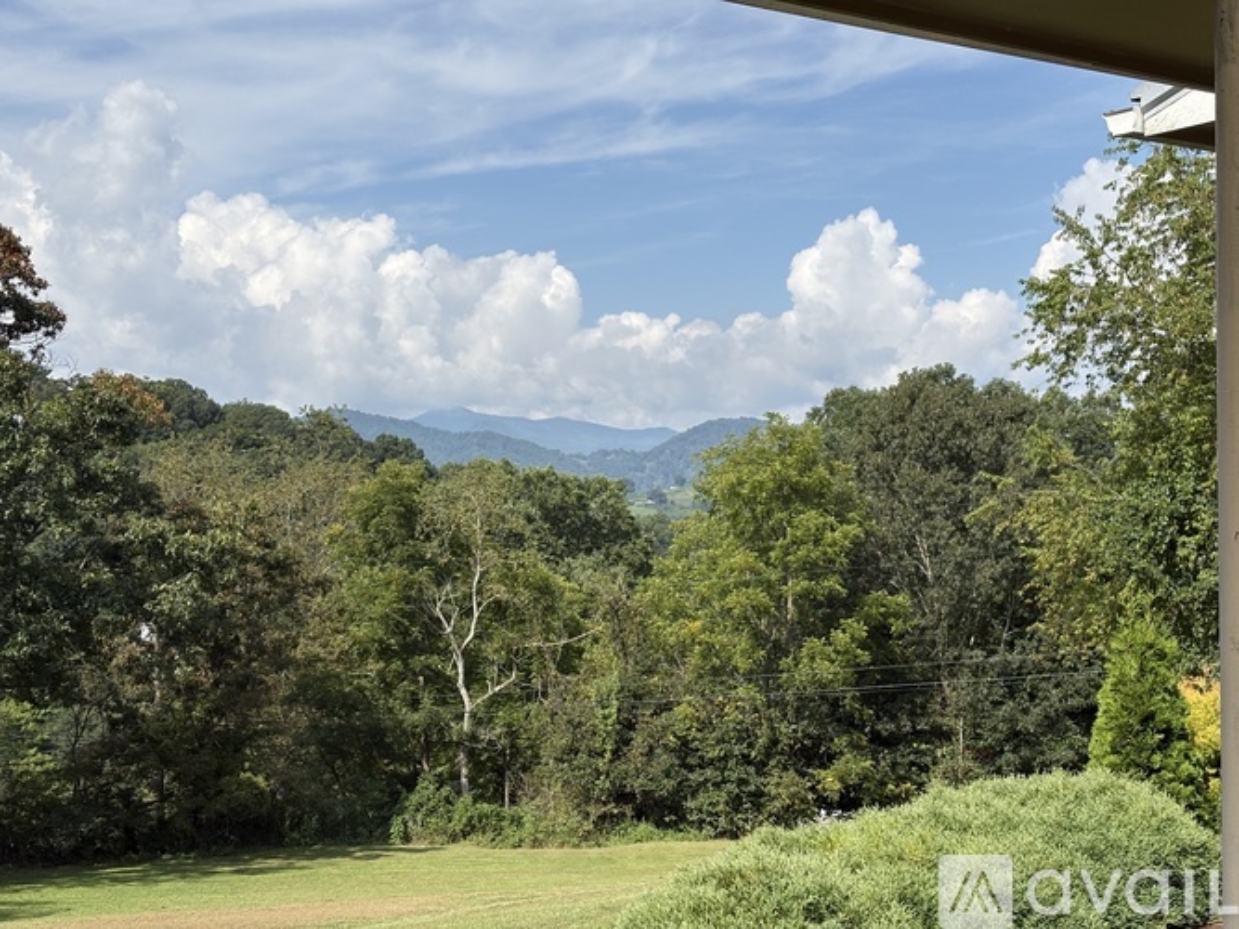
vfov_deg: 28.0
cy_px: 464
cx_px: 620
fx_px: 1861
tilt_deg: +1.8
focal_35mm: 52
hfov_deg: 36.8
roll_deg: +1.9
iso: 40
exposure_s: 1/4329
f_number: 1.6
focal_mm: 5.96
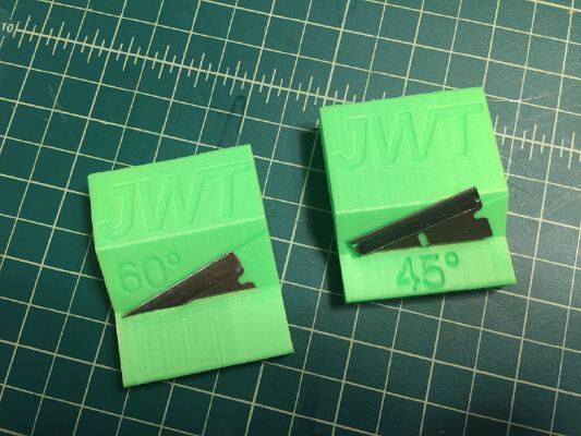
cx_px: 290
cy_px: 218
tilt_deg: -80.9
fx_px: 487
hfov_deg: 61.6
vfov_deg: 48.2
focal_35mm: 29
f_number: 2.2
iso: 100
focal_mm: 4.15
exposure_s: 1/30
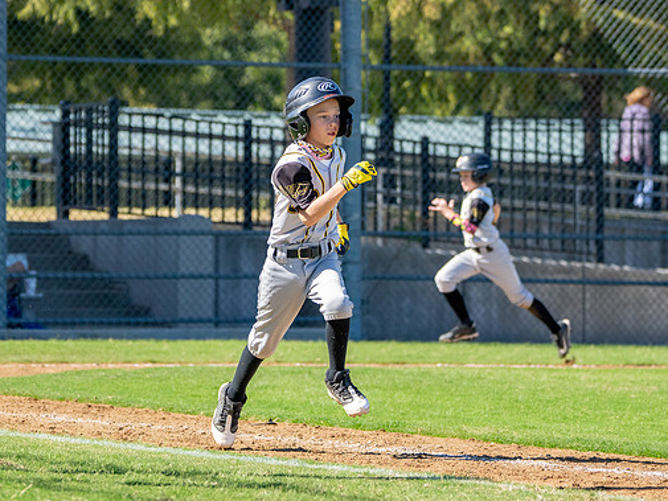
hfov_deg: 7.1
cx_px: 241
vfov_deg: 5.3
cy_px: 230
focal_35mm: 279
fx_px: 5385
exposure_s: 1/4000
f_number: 5
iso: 1000
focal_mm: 160
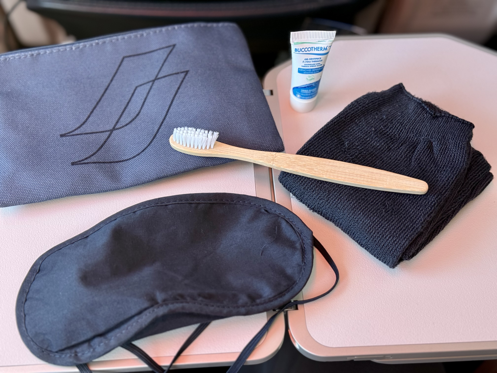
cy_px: 186
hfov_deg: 39.7
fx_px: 689
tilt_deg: -57.3
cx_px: 248
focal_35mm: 48
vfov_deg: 30.3
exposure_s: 1/54
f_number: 1.78
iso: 250
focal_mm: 6.76
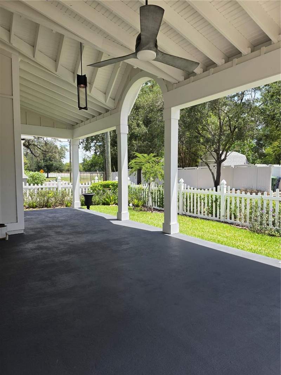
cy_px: 188
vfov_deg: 73.9
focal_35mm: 23
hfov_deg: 58.9
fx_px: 249
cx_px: 140
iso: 80
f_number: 1.7
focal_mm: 6.3
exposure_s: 1/1941
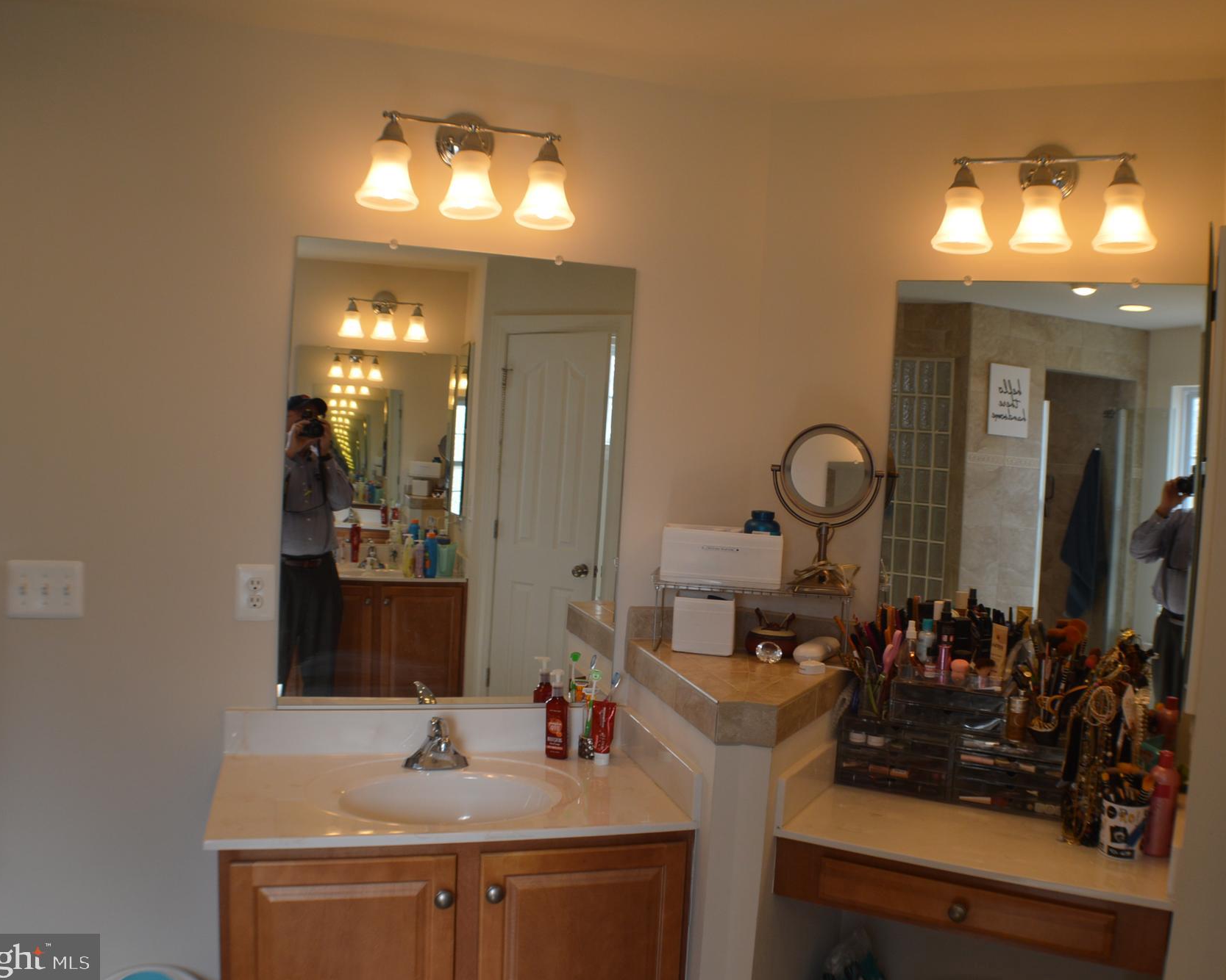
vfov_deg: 39.2
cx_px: 691
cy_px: 487
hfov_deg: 47.8
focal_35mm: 38
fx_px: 1379
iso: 280
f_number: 5.6
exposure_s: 1/125
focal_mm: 22
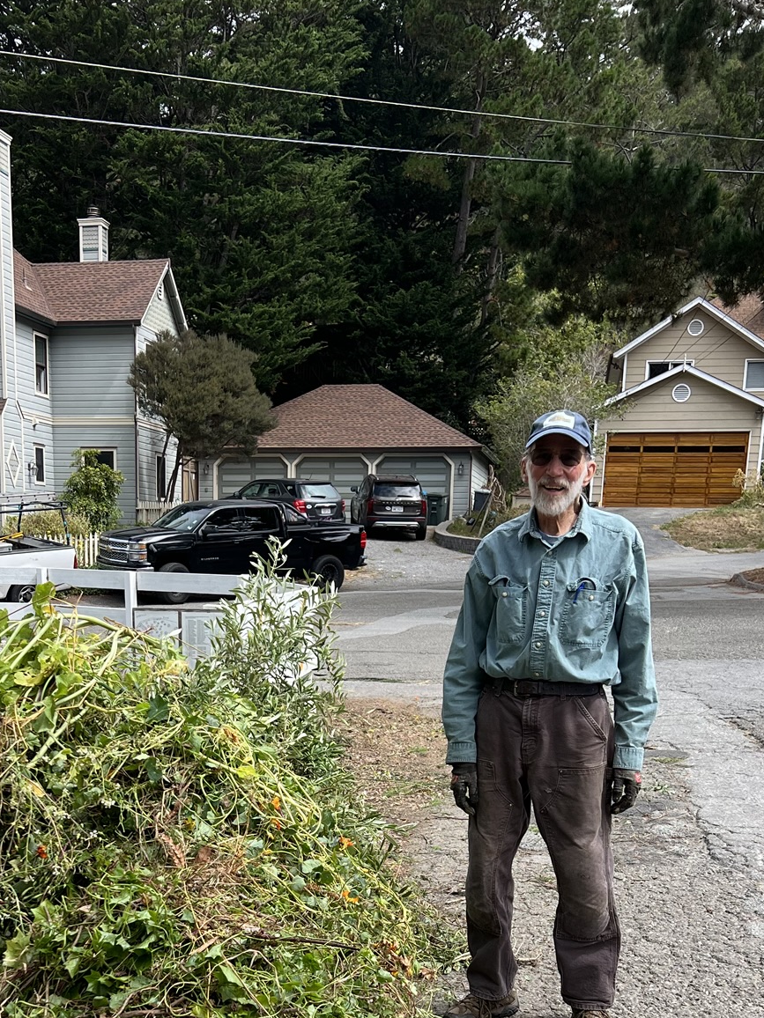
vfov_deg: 40.1
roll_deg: -0.8
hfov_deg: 31.9
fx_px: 1324
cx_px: 259
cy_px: 835
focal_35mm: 45
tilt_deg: -12.4
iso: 50
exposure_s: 1/1972
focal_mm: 5.7
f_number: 1.5
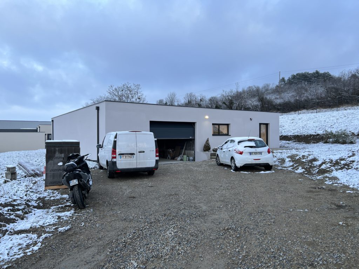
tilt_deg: +0.1
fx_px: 270
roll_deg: +0.9
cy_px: 134
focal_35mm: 26
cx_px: 180
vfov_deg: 53.1
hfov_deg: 67.3
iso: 40
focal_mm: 5.7
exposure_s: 1/121
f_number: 1.5
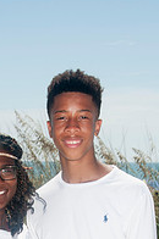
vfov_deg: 15.3
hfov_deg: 10.4
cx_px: 39
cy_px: 266
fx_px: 871
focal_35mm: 131
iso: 100
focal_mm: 38
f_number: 11
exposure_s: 1/250
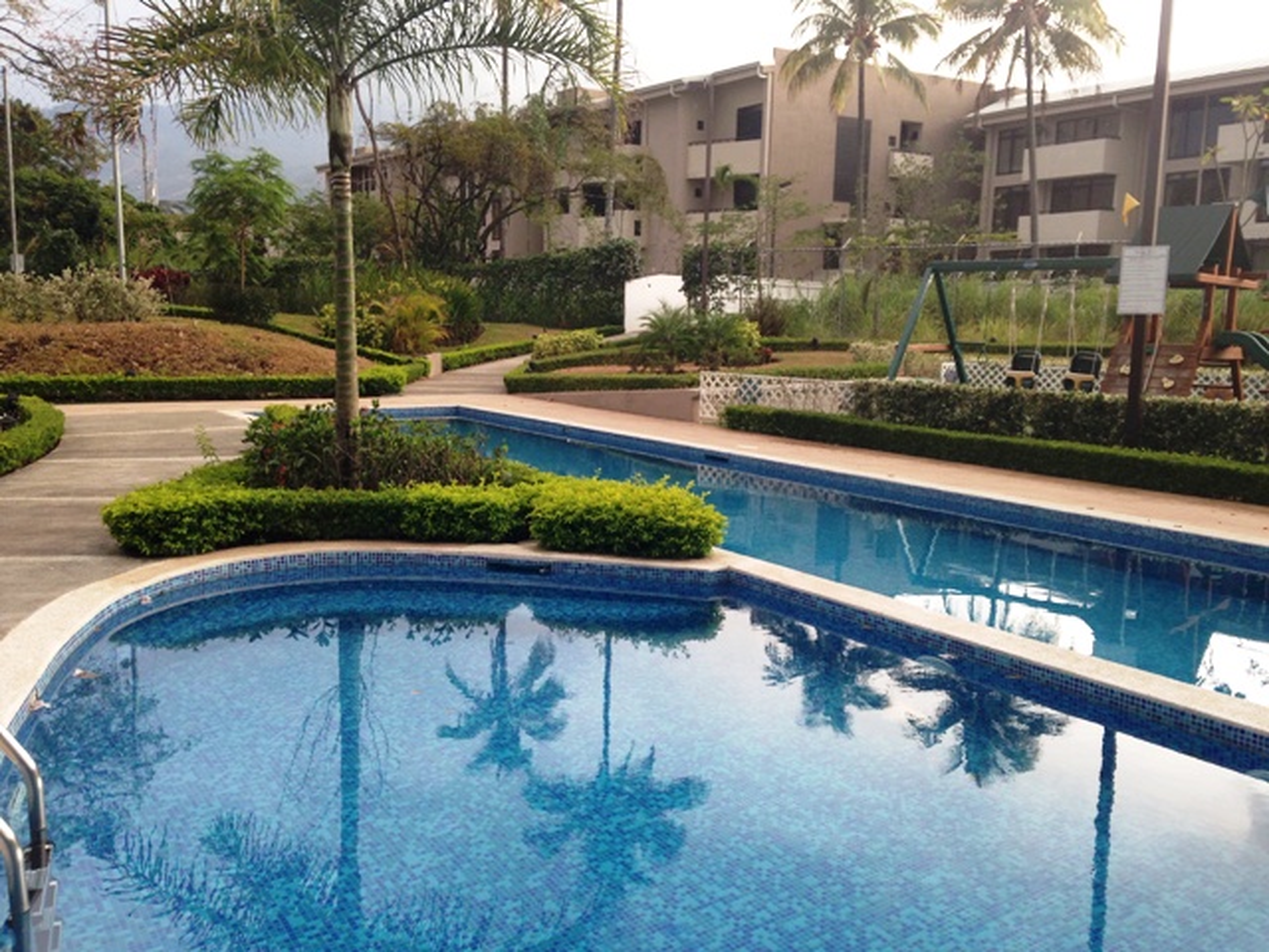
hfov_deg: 55.4
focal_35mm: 33
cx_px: 634
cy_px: 476
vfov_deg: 42.9
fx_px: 1210
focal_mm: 4.12
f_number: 2.4
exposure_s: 1/120
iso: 64
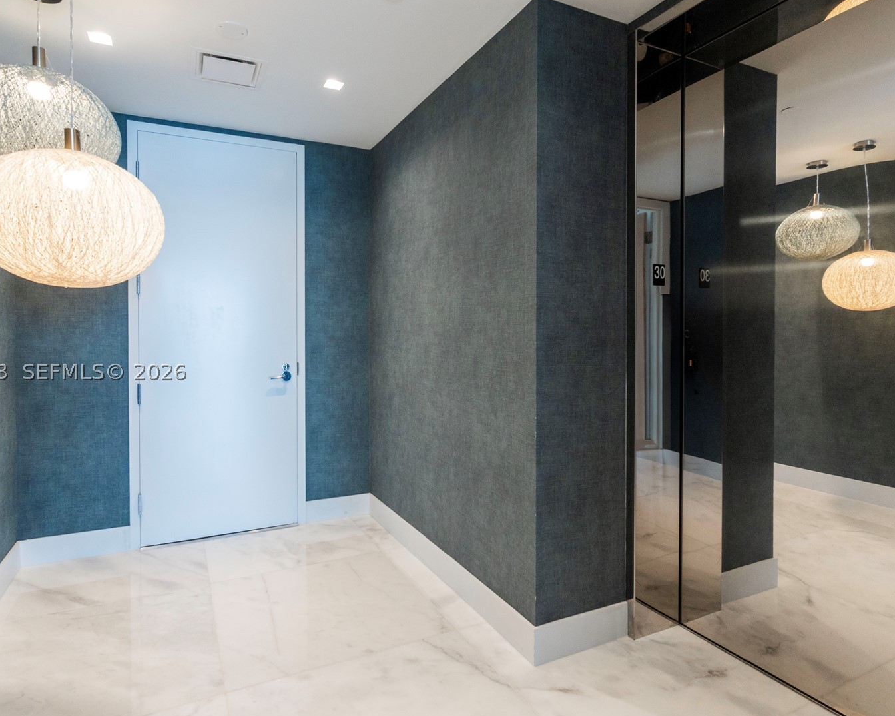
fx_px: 519
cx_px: 448
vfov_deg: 69.2
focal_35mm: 20
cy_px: 371
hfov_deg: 81.5
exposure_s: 1/25
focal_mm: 11
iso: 800
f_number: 6.3
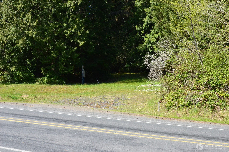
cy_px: 76
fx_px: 305
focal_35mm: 48
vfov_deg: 27.9
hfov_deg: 41.2
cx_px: 114
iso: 1600
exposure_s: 1/800
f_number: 13
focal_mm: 32
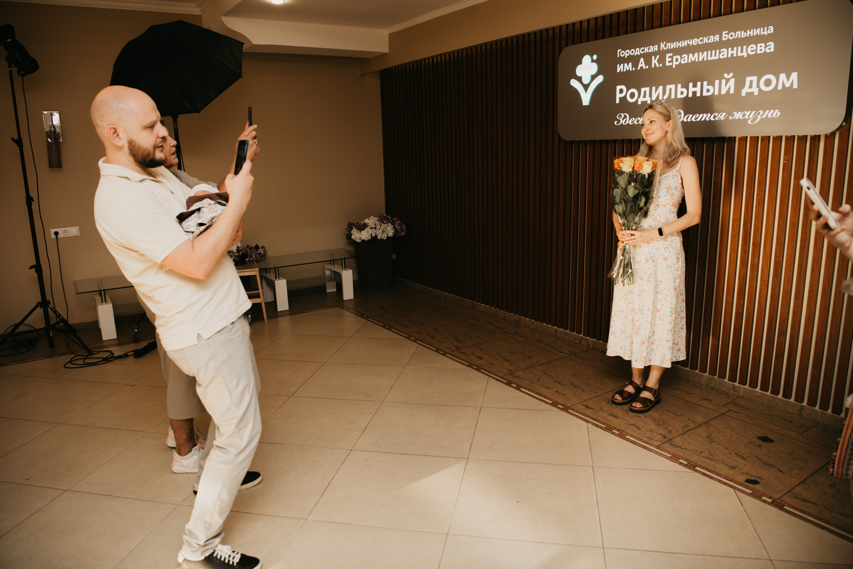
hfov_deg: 73.7
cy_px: 284
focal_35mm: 24
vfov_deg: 53.1
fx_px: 569
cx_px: 426
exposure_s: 1/160
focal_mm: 24
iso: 160
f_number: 4
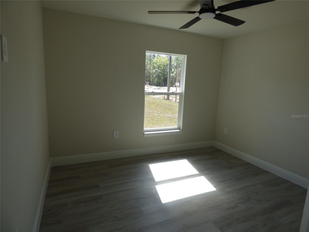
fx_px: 179
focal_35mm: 20
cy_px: 116
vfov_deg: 66.0
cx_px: 154
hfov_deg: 81.7
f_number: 2.8
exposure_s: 1/200
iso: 100
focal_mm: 3.58
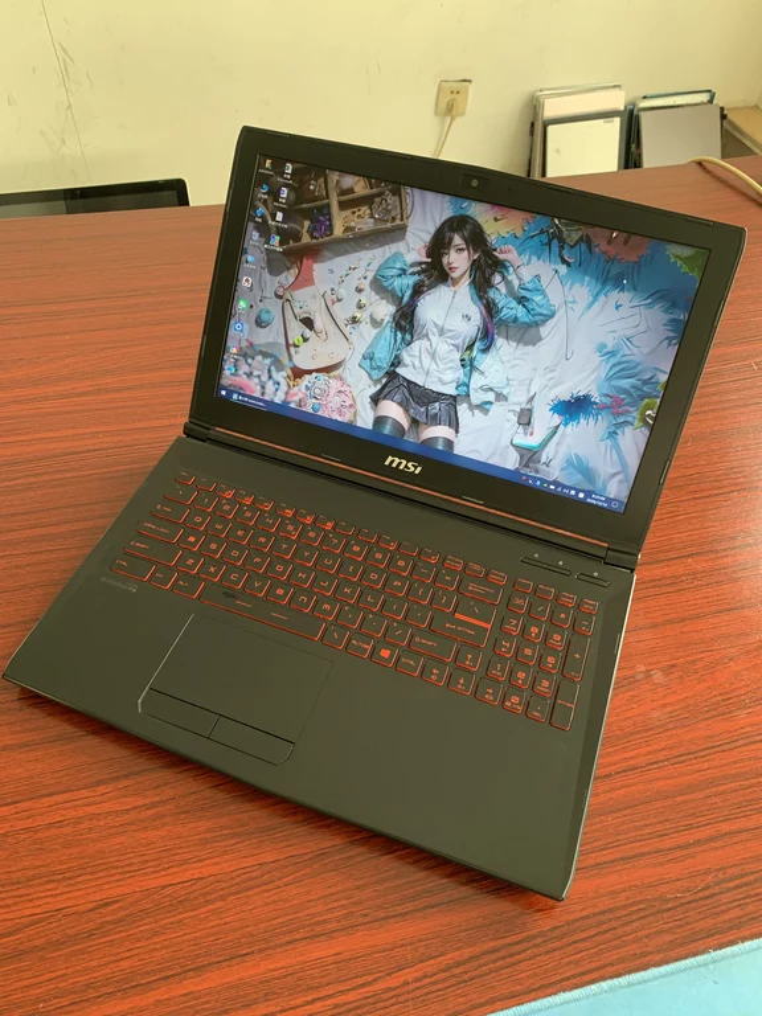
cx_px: 381
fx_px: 763
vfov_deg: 67.3
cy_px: 508
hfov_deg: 53.1
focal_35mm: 26
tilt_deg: -49.3
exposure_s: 1/69
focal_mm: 4.25
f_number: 1.8
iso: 100
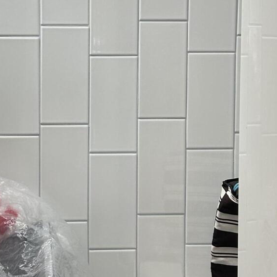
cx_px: 55
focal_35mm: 81
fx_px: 733
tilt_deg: -5.4
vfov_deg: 21.3
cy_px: 98
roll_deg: -0.6
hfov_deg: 21.1
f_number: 1.5
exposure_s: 1/60
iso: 80
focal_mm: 5.7
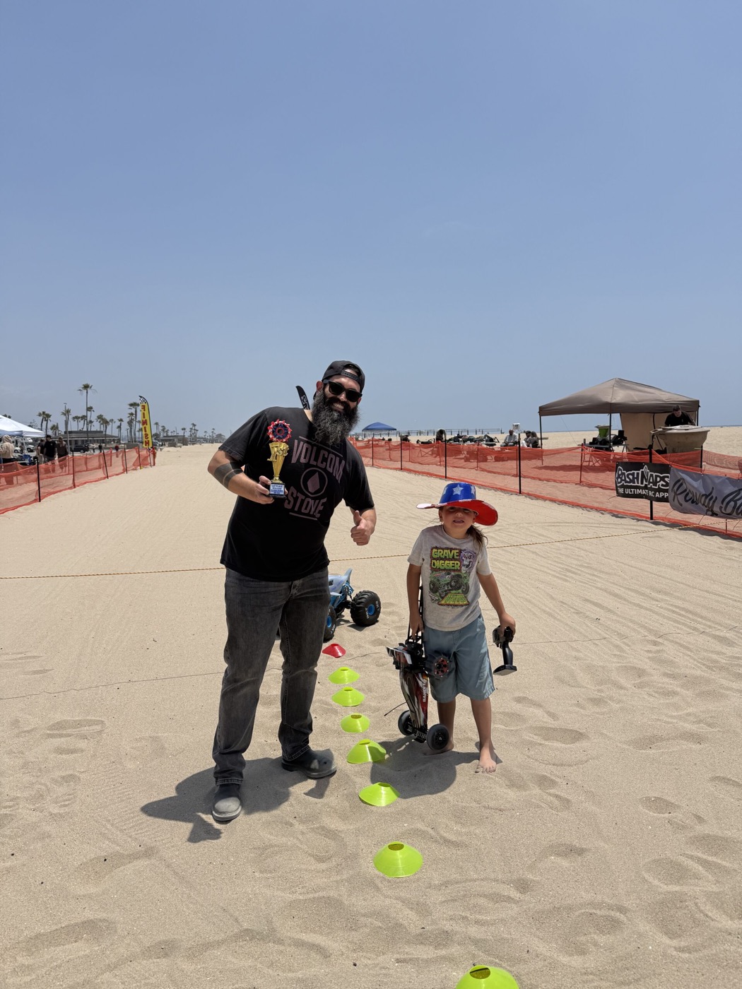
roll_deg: +1.8
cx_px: 371
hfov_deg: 56.8
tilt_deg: -4.9
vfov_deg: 71.6
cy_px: 494
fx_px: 686
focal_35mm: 24
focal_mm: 6.76
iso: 80
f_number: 1.78
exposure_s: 1/10309
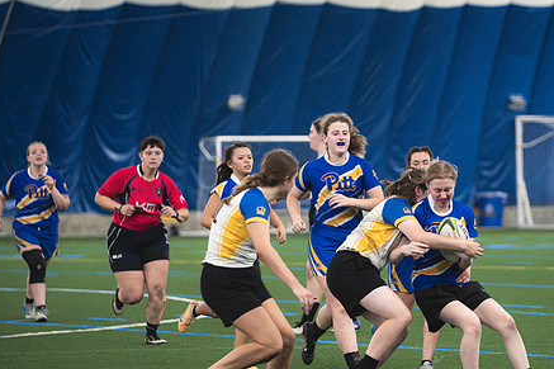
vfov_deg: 5.3
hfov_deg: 8.0
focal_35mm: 259
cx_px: 355
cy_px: 218
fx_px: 3984
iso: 11400
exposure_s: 1/640
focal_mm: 130
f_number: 2.8
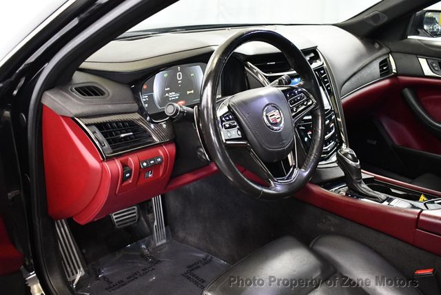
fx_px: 441
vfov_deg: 36.9
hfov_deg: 53.1
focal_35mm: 36
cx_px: 220
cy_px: 148
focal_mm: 18
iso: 3200
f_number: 3.5
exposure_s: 1/80
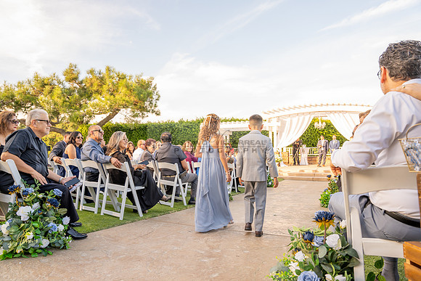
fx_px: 281
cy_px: 140
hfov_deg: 73.7
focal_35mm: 24
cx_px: 210
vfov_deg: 53.2
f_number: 5
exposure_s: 1/100
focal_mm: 24
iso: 200
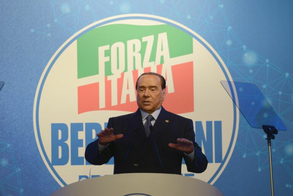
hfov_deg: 10.3
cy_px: 98
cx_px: 146
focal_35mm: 200
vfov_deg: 6.9
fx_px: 1629
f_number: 4
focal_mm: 200
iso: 1600
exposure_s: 1/200
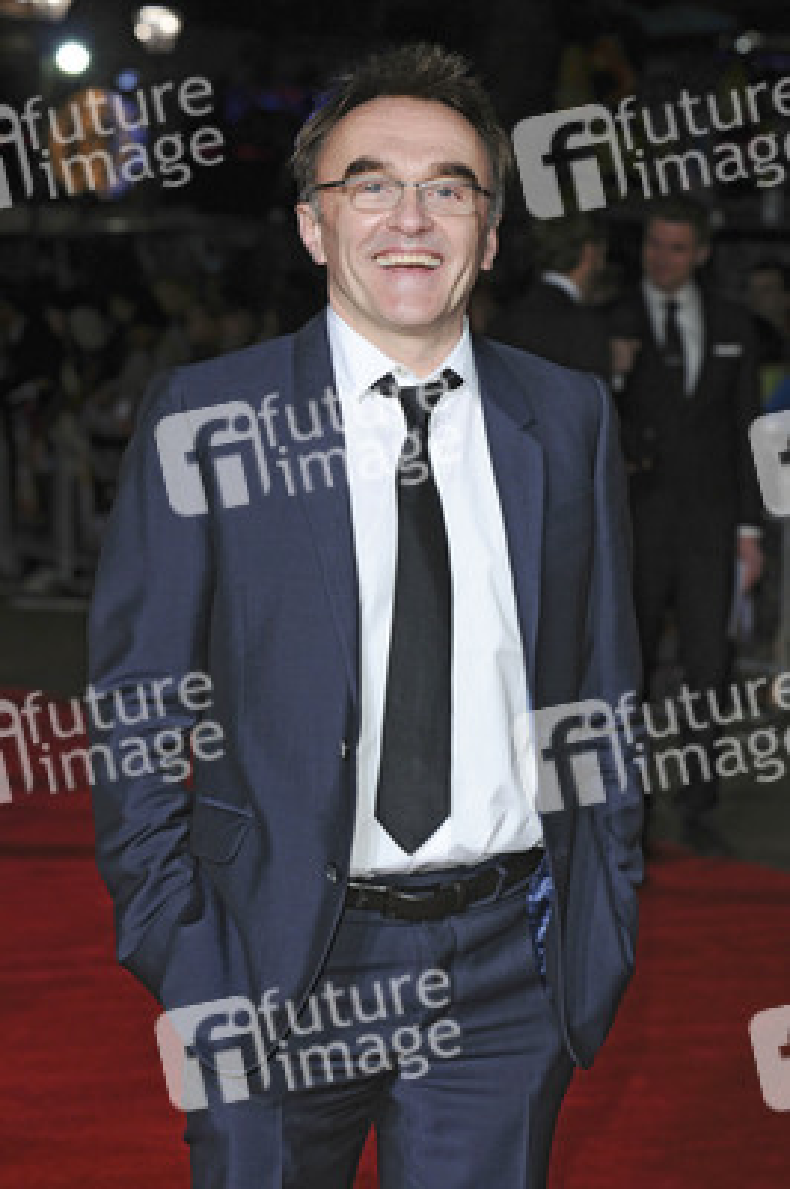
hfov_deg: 11.4
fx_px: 3957
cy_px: 594
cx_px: 395
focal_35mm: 120
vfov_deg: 17.1
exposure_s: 1/160
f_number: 5
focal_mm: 80
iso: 400
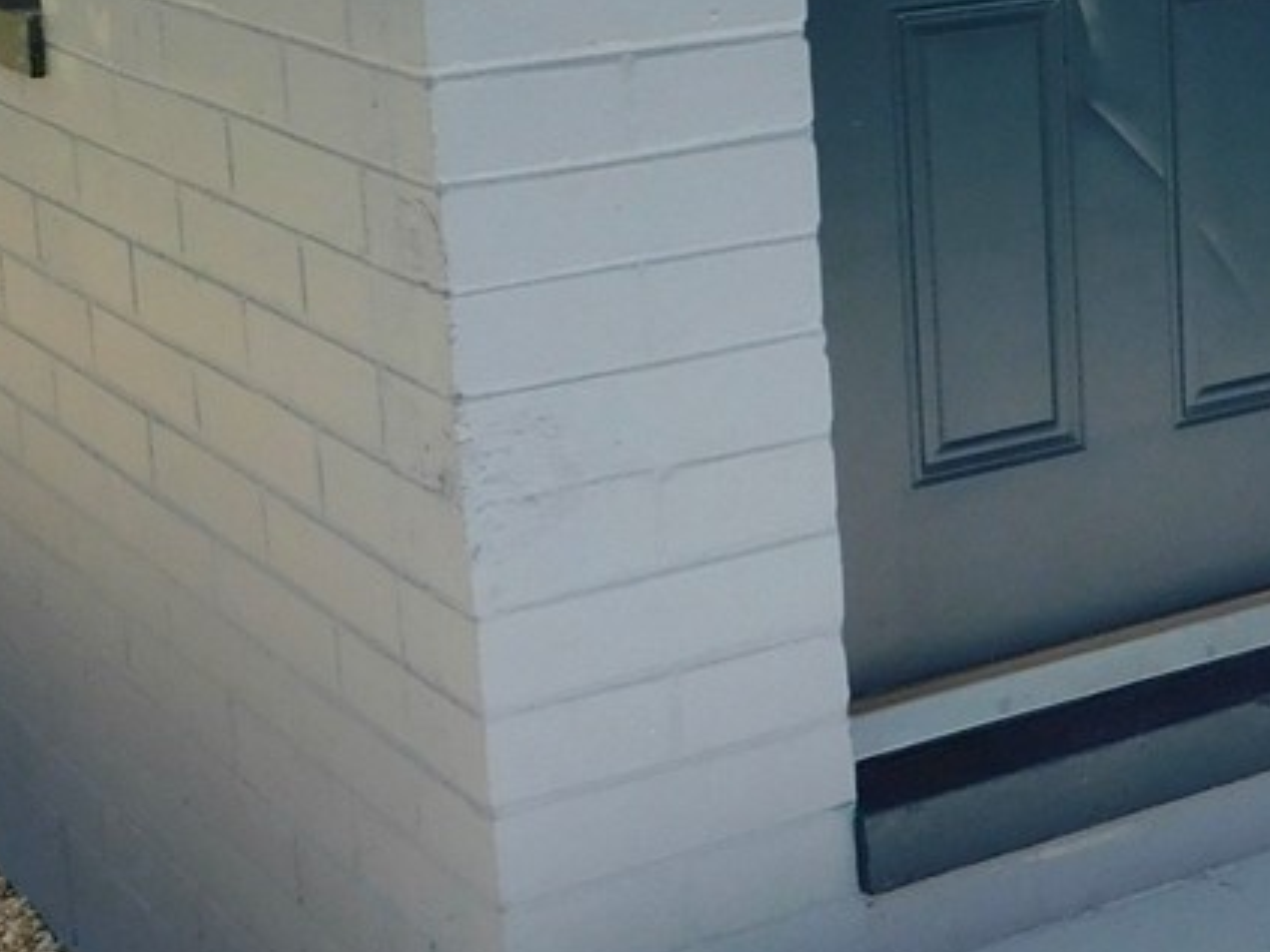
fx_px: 3191
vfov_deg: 16.7
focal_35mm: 87
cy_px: 84
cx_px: 1543
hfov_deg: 20.9
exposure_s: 1/640
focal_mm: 4
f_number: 3
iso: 125
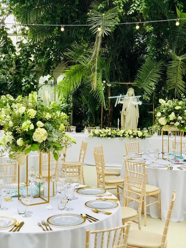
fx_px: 373
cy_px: 124
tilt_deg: -3.9
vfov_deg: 36.8
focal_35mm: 52
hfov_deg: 28.0
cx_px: 93
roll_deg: -0.1
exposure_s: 1/106
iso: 16
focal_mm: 6
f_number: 2.4
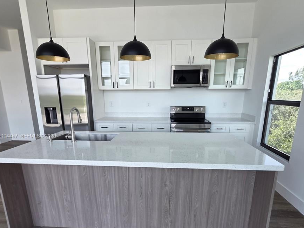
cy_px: 136
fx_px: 158
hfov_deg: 87.8
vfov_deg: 70.9
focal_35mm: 18
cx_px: 149
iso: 50
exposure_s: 1/120
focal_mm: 2.2
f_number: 2.2
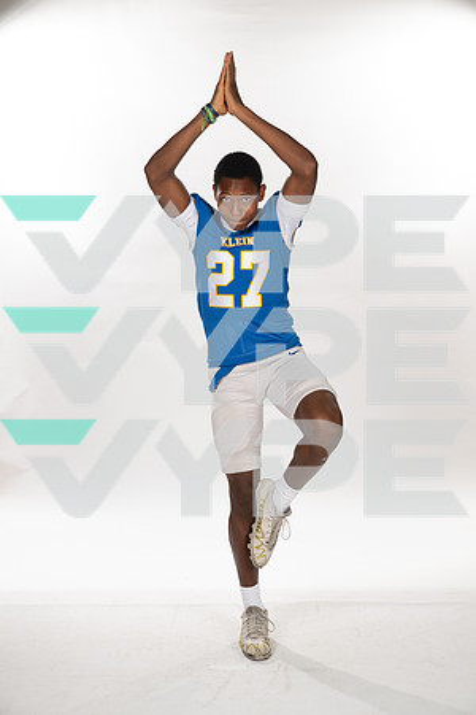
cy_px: 358
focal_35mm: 68
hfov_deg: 20.0
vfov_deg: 29.7
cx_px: 238
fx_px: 1349
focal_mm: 68
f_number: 7.1
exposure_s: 1/320
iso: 800
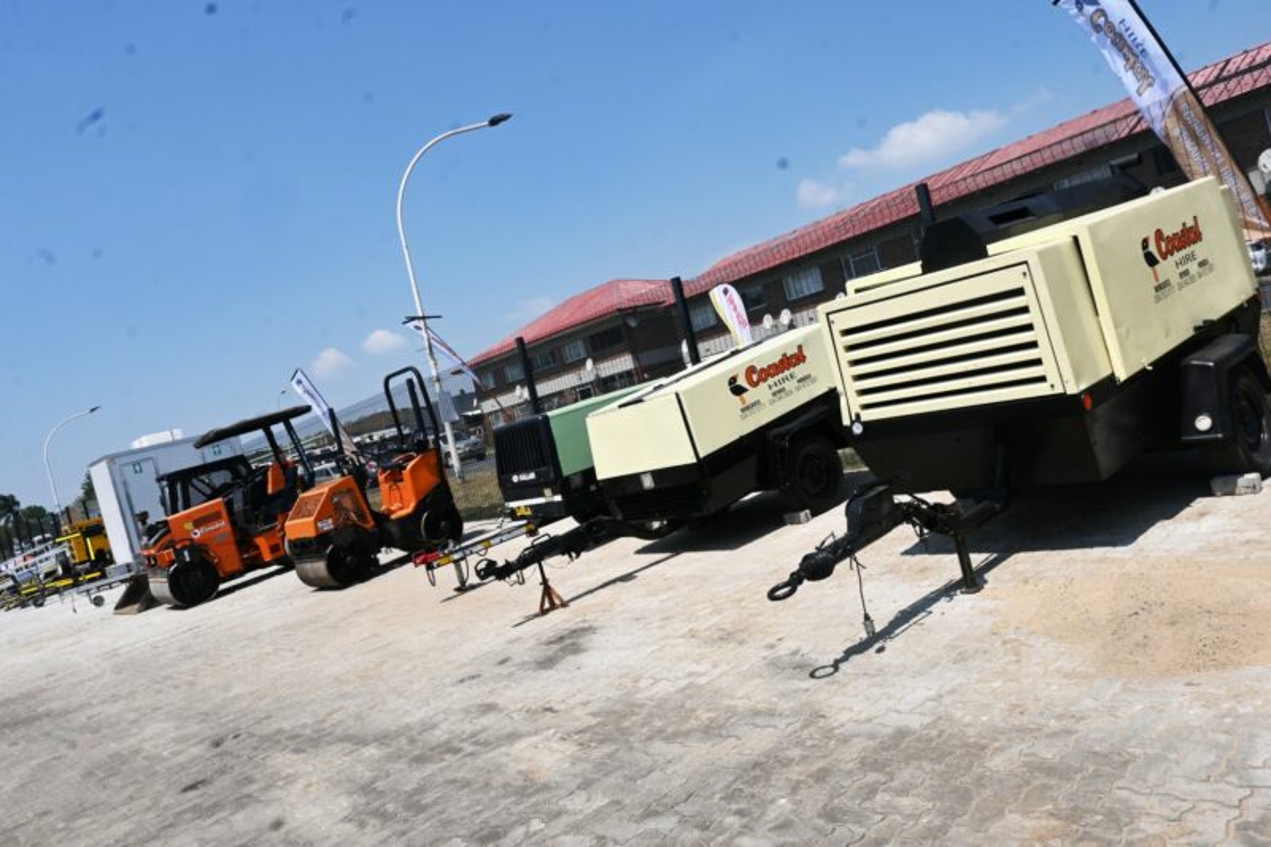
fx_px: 953
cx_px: 636
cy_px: 424
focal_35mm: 27
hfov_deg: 67.4
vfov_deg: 47.9
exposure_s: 1/200
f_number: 13
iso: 100
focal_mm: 18
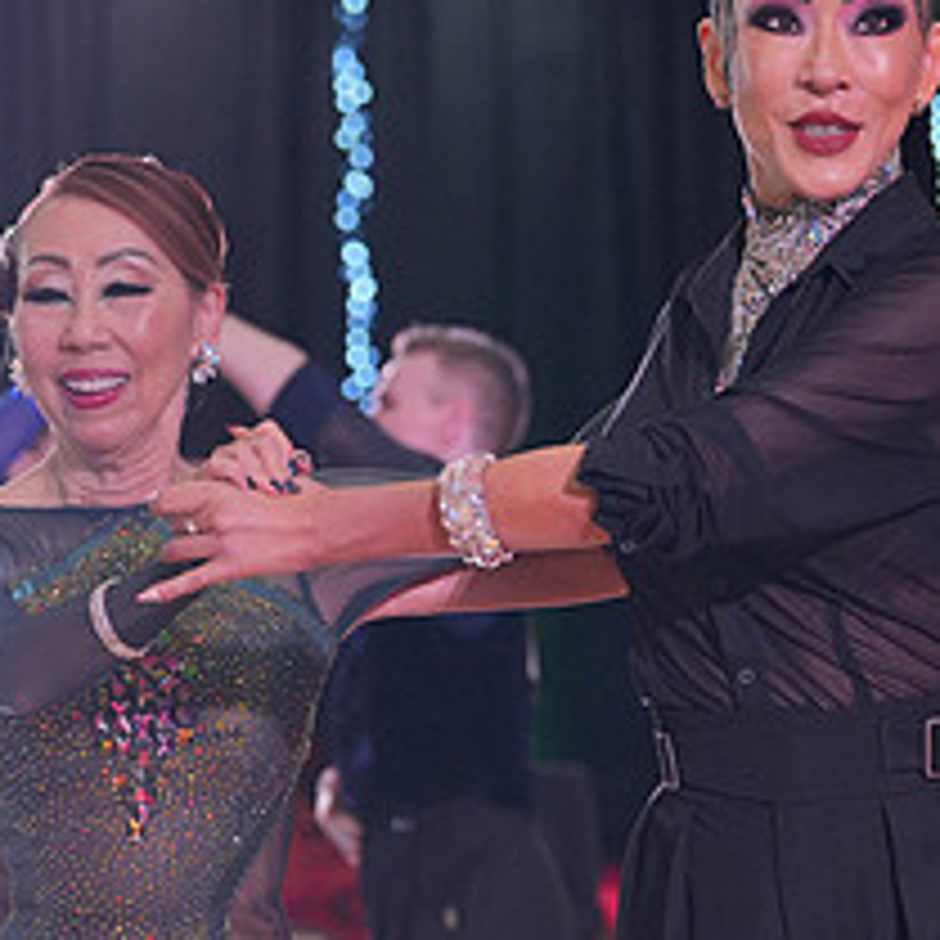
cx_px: 268
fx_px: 6667
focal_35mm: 217
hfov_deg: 8.1
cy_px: 1097
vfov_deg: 8.0
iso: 1600
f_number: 4
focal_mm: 92
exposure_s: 1/500
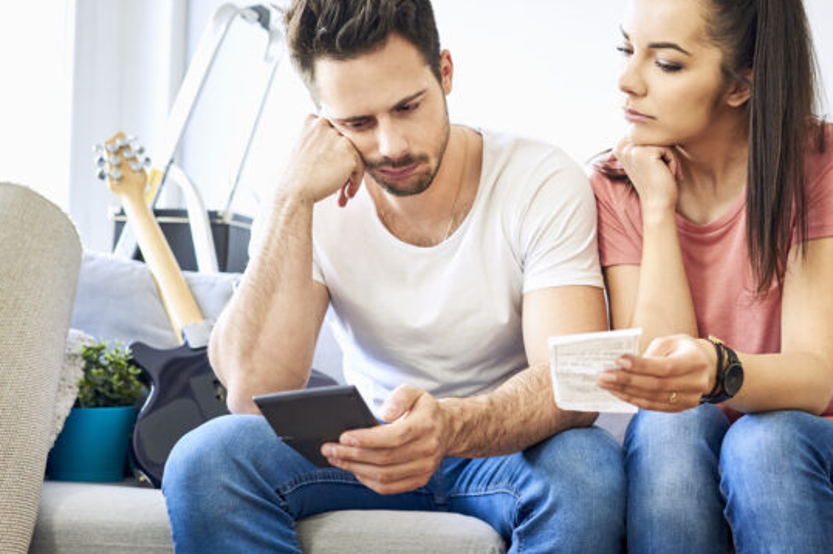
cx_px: 574
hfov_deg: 39.0
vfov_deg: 27.0
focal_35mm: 50
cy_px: 286
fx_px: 1156
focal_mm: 35
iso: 640
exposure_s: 1/200
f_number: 2.8
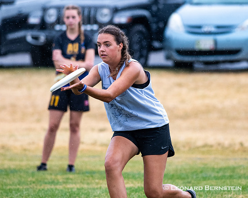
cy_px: 88
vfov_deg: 2.7
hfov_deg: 3.4
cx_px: 128
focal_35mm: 564
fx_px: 4140
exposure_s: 1/2000
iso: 1600
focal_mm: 300
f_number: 5
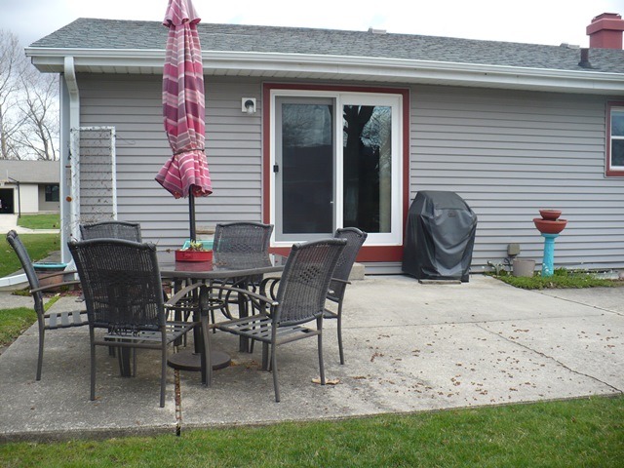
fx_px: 667
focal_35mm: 37
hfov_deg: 50.1
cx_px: 312
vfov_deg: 38.7
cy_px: 234
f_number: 2.8
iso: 100
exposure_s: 1/400
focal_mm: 6.1
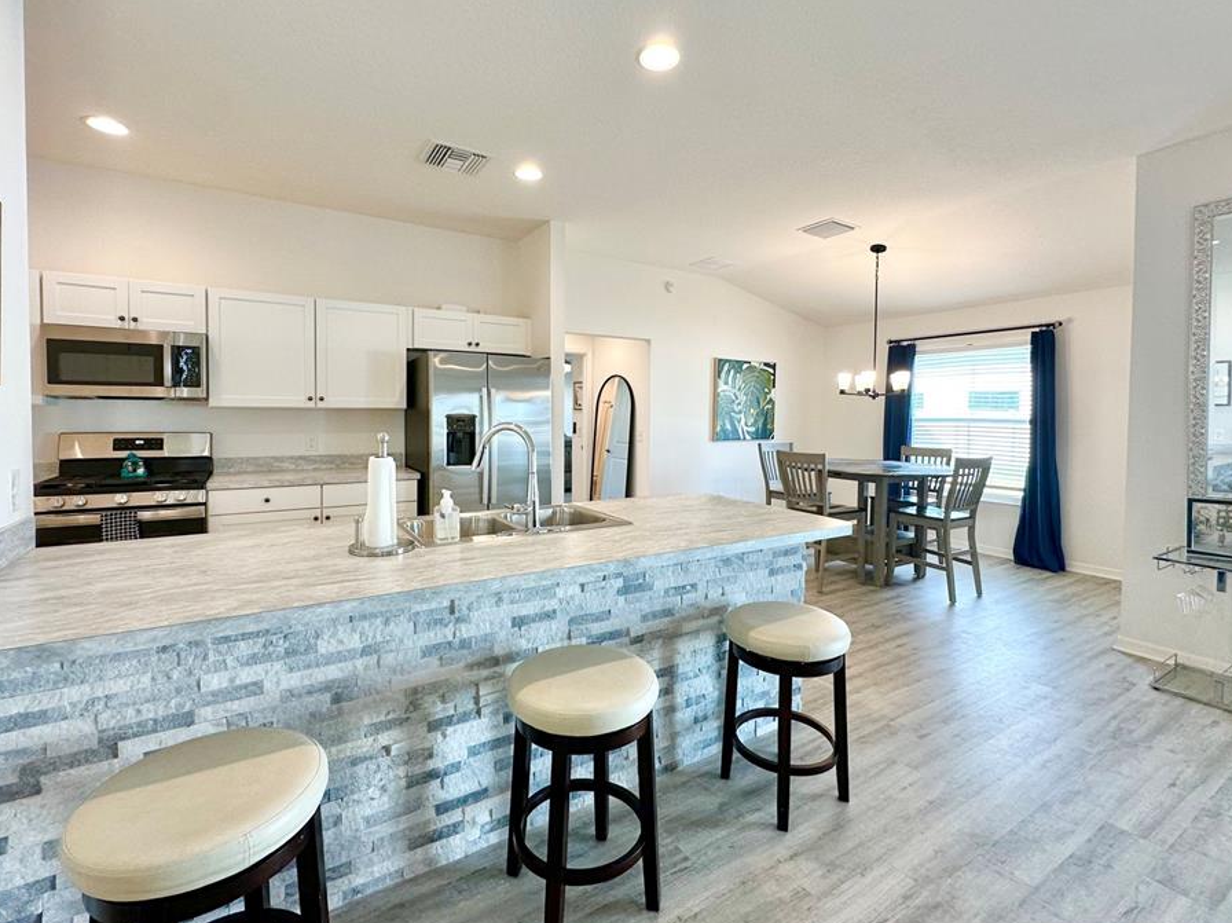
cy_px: 435
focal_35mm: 16
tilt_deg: -1.5
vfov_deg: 78.0
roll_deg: -0.6
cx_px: 612
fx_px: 569
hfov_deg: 94.5
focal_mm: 2.22
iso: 125
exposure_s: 1/120
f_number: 2.2
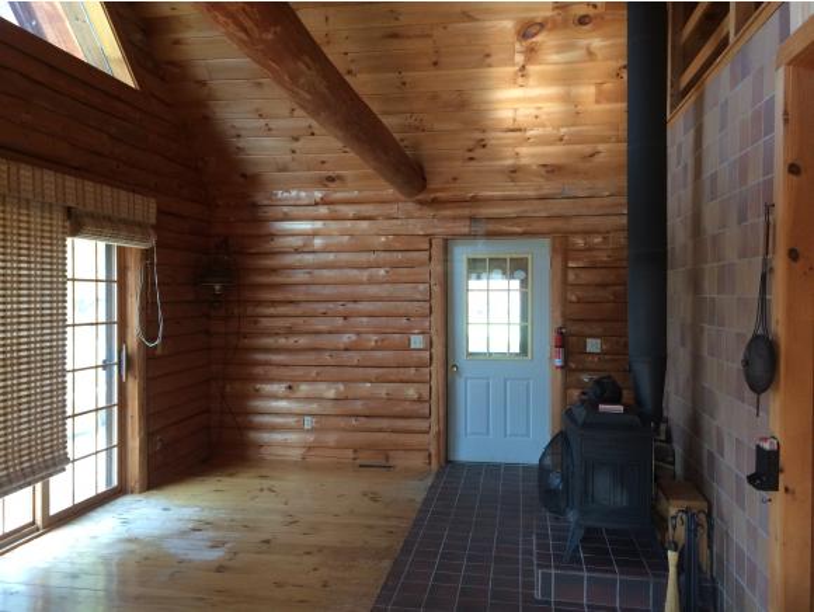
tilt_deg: -1.3
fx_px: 683
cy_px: 306
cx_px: 407
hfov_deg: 61.6
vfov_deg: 48.3
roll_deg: -1.0
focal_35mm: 29
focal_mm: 4.15
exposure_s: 1/30
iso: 50
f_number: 2.2
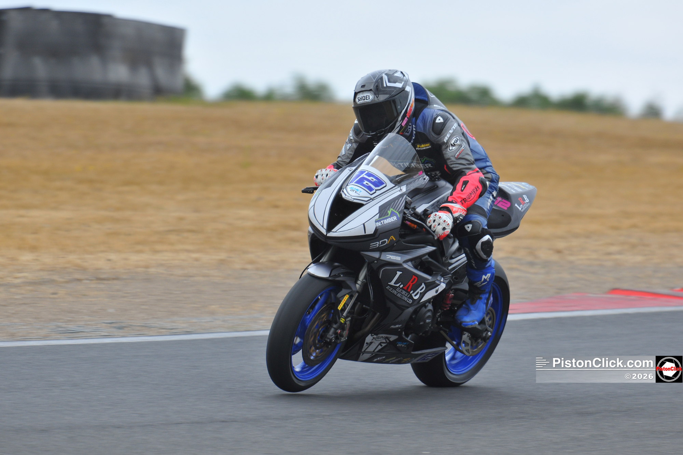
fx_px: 7967
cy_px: 228
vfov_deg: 3.3
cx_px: 342
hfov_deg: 4.9
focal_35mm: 420
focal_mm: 420
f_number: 8
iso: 400
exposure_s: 1/640
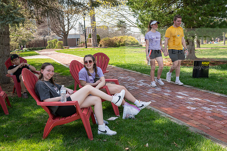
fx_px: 252
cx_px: 114
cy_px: 76
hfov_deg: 48.4
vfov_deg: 33.4
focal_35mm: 40
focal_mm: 40
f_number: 5.6
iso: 160
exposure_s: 1/200
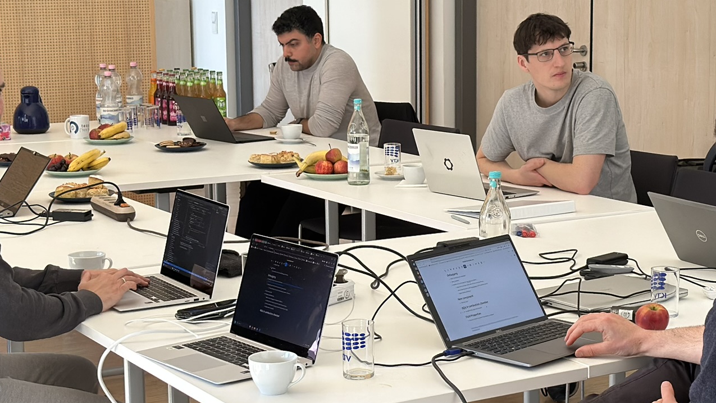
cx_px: 409
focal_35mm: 84
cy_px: 212
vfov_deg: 14.4
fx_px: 1595
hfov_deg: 25.3
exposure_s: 1/168
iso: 125
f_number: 1.78
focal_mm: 6.86
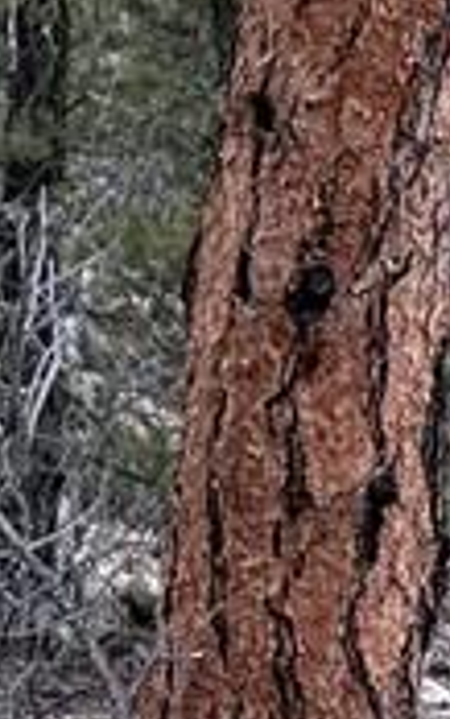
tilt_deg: -8.5
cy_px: -864
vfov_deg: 8.4
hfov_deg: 5.0
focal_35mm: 234
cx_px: -1395
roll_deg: -3.3
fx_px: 4584
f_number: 1.78
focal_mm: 6.76
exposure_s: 1/1292
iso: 100
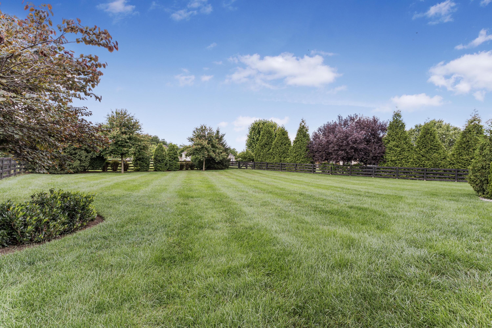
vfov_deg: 70.4
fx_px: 232
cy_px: 164
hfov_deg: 93.3
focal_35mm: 17
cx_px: 246
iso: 500
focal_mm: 17
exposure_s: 1/125
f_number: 9
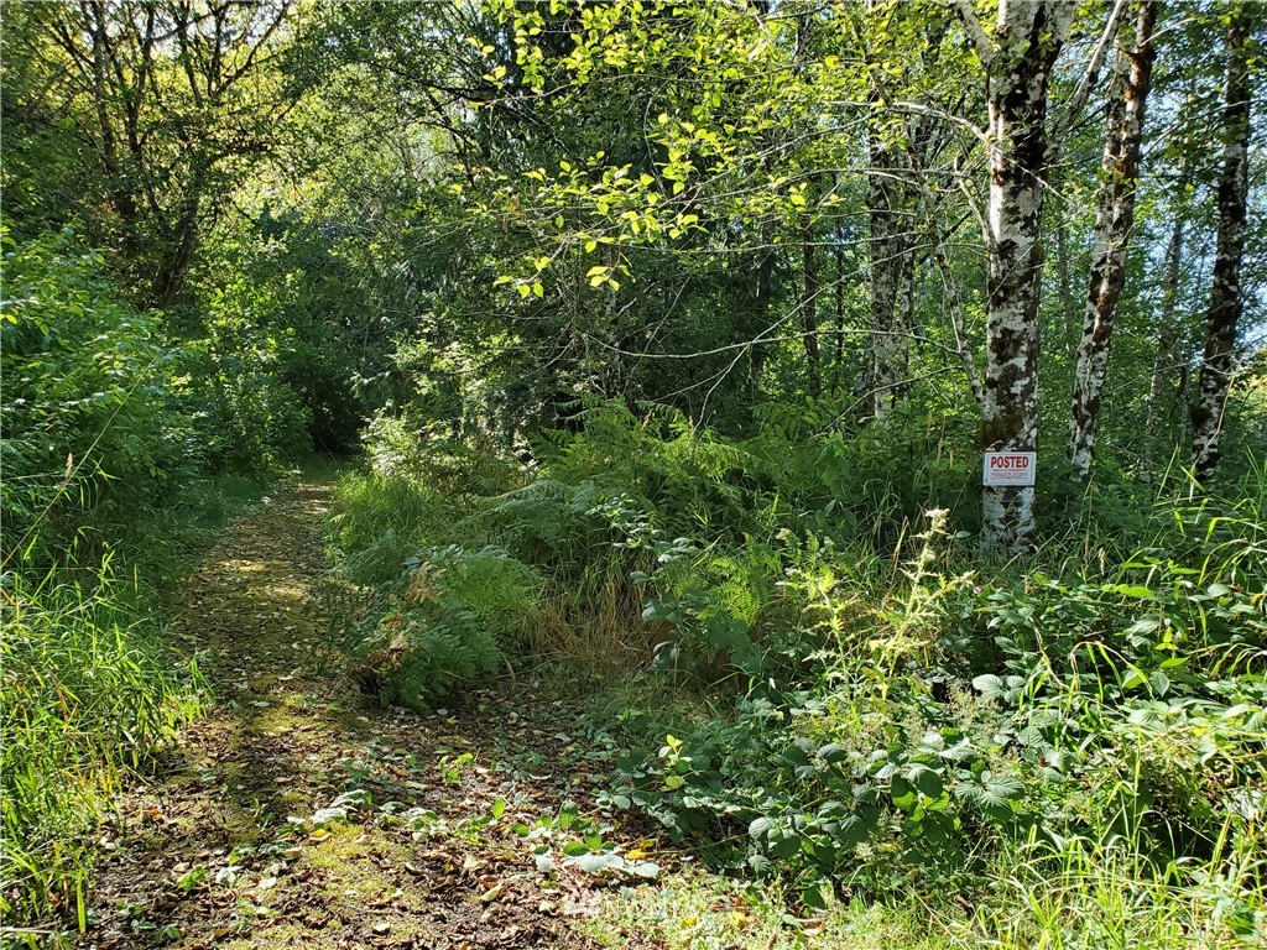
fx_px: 952
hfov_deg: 67.3
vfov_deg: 53.1
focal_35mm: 26
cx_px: 634
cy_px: 475
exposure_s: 1/120
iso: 64
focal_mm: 4.3
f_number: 2.4
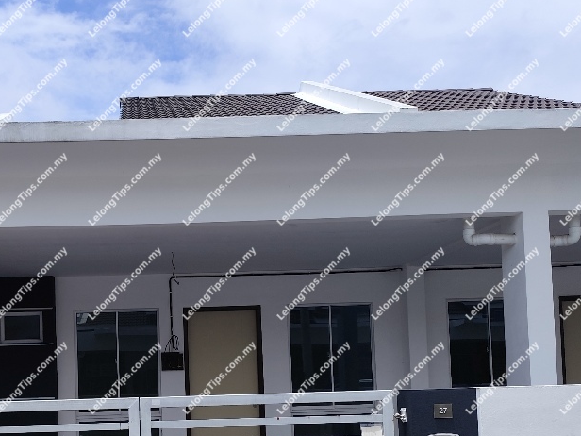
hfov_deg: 36.7
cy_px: 342
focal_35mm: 51
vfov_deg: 28.0
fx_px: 856
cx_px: 155
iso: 50
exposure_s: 1/1464
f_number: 1.65
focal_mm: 6.14
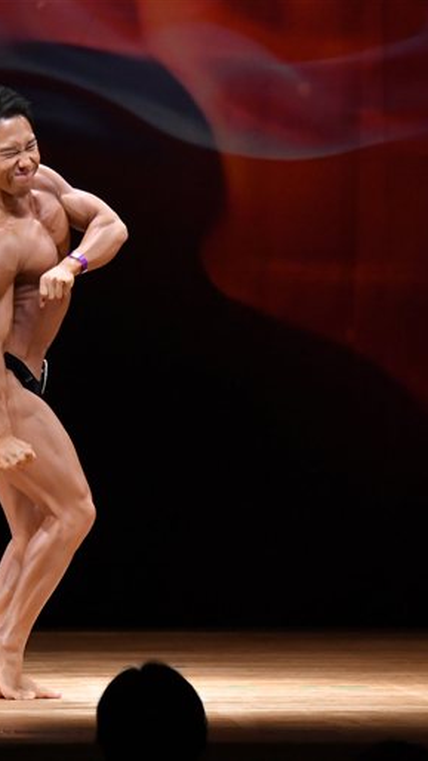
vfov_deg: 5.7
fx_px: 7649
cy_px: 380
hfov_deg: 3.2
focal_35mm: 379
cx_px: 116
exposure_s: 1/400
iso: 4000
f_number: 5.6
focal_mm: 160
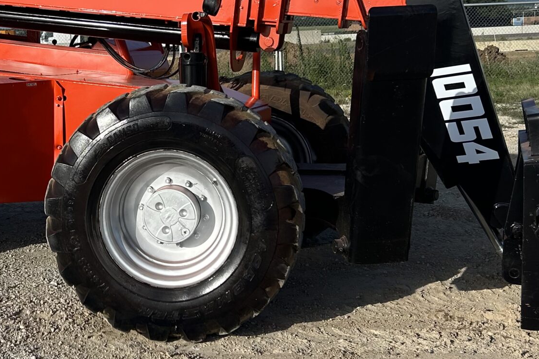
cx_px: 111
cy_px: 170
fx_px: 928
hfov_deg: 31.6
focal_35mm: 62
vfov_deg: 21.9
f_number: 1.5
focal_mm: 5.7
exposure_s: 1/3968
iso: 50
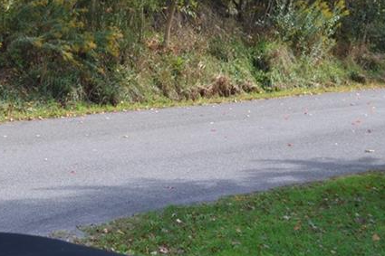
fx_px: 1005
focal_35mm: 94
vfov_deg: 14.1
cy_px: -41
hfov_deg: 21.2
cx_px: 33
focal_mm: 26
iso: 110
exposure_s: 1/125
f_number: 5.6
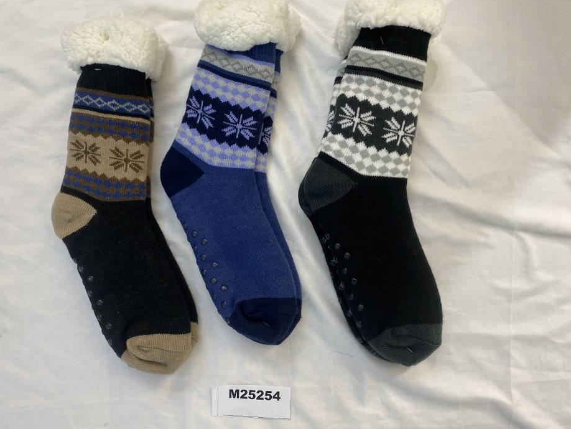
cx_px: 268
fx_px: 478
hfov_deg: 61.6
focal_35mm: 29
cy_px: 215
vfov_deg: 48.2
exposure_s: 1/100
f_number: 1.8
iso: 64
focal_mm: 4.25
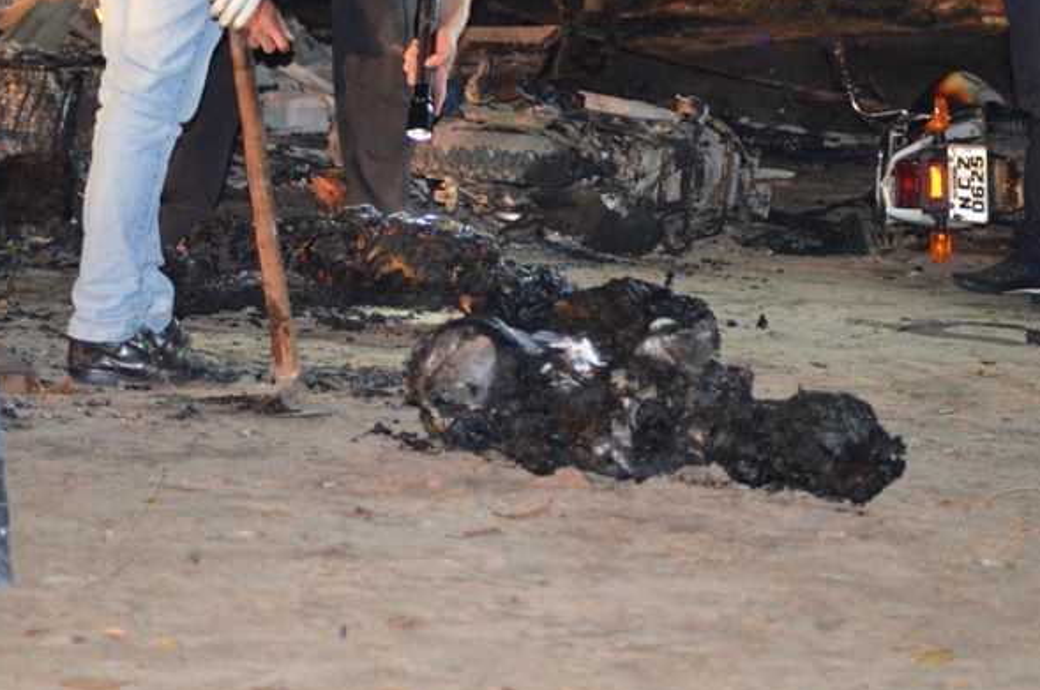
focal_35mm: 114
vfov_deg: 12.0
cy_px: 326
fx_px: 3289
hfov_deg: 18.0
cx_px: 487
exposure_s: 1/60
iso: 3200
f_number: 4
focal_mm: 70
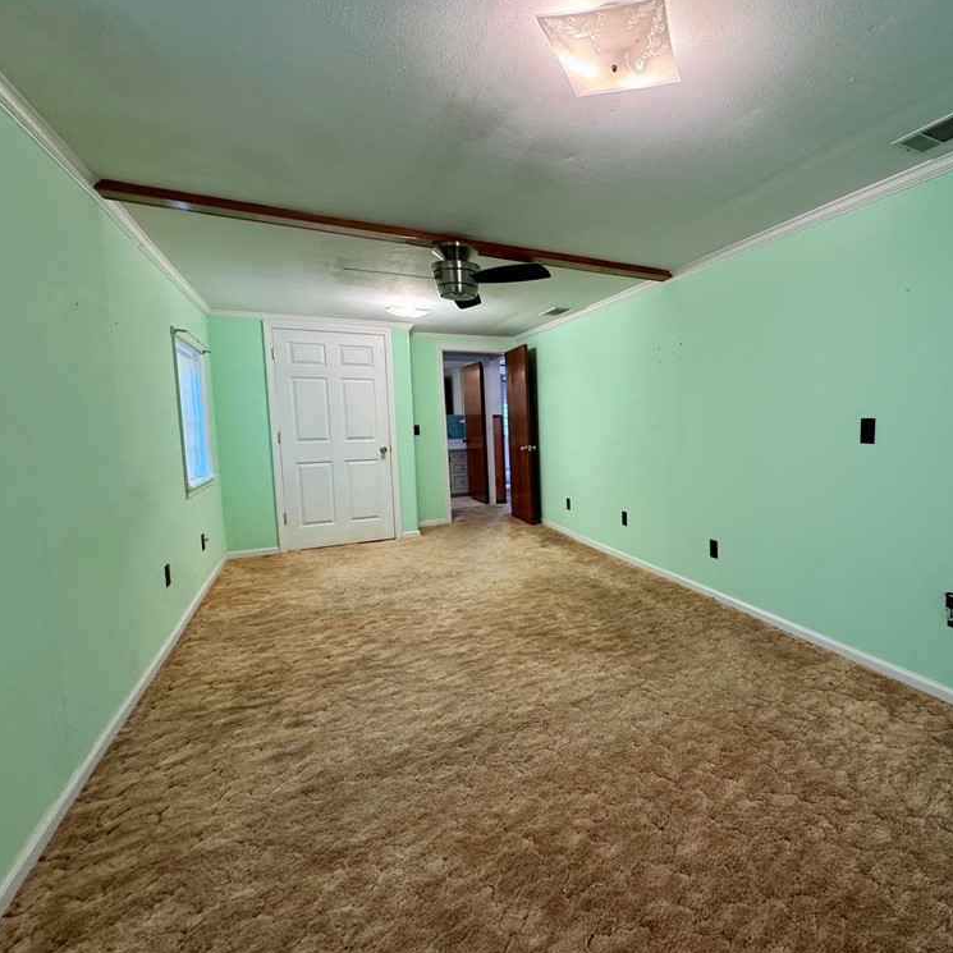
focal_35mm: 17
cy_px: 466
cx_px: 631
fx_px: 530
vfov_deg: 84.0
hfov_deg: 81.3
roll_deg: +0.7
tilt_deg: -5.4
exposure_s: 1/60
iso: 250
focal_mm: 2.22
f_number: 2.2
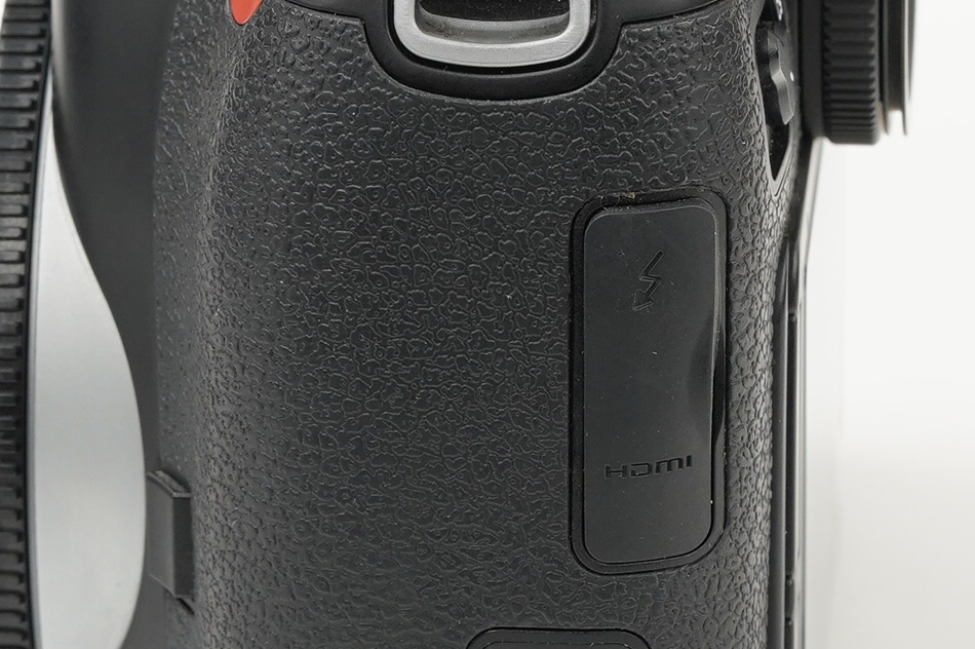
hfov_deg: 7.2
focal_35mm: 285
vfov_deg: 4.8
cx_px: 450
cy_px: 169
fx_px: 7713
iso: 1000
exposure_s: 1/10
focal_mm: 90
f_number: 11
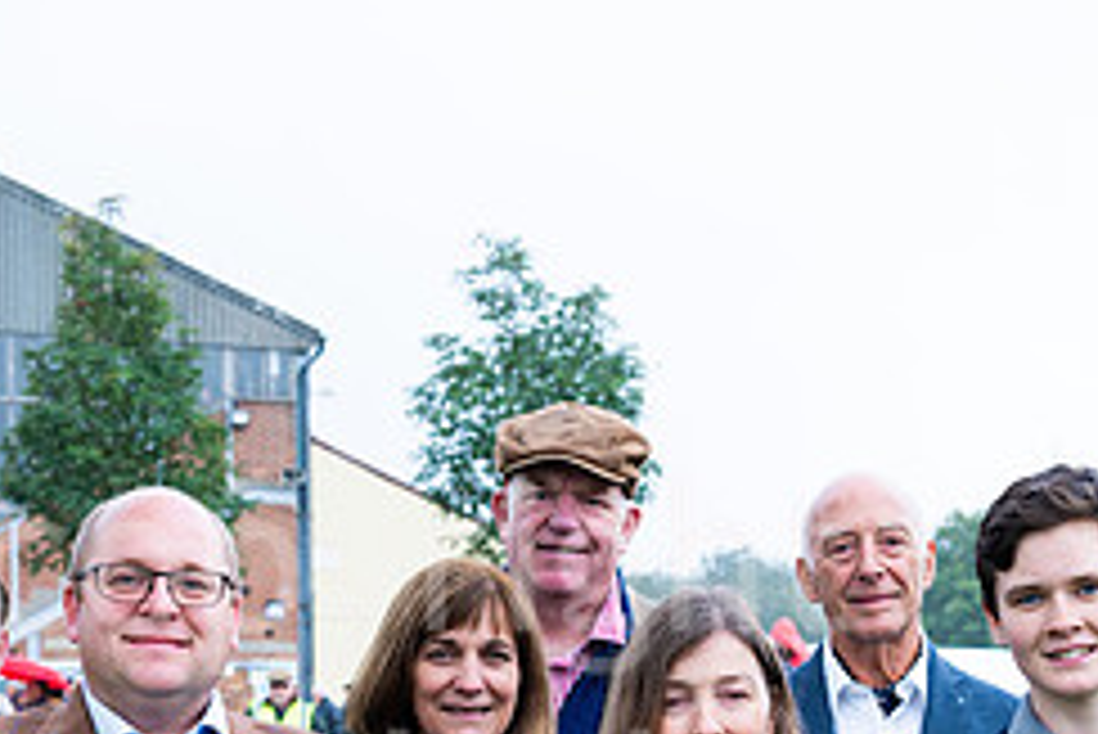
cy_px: 851
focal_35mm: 76
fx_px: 2319
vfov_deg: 17.3
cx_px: 572
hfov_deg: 26.6
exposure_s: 1/640
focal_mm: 32
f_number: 4
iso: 500
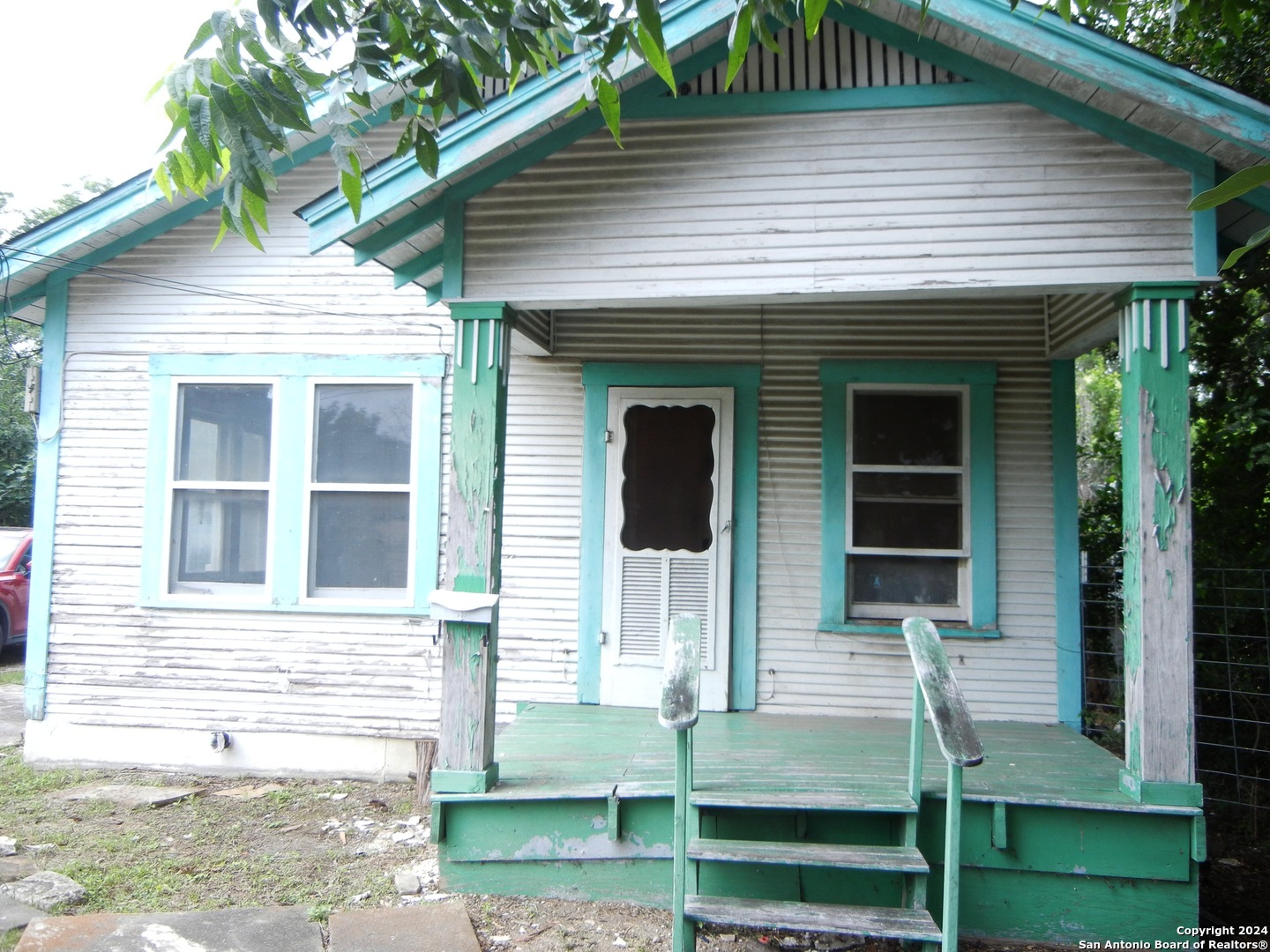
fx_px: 1101
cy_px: 476
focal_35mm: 30
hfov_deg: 60.0
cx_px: 635
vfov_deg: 46.8
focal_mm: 5.4
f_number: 3.5
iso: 160
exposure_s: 1/228
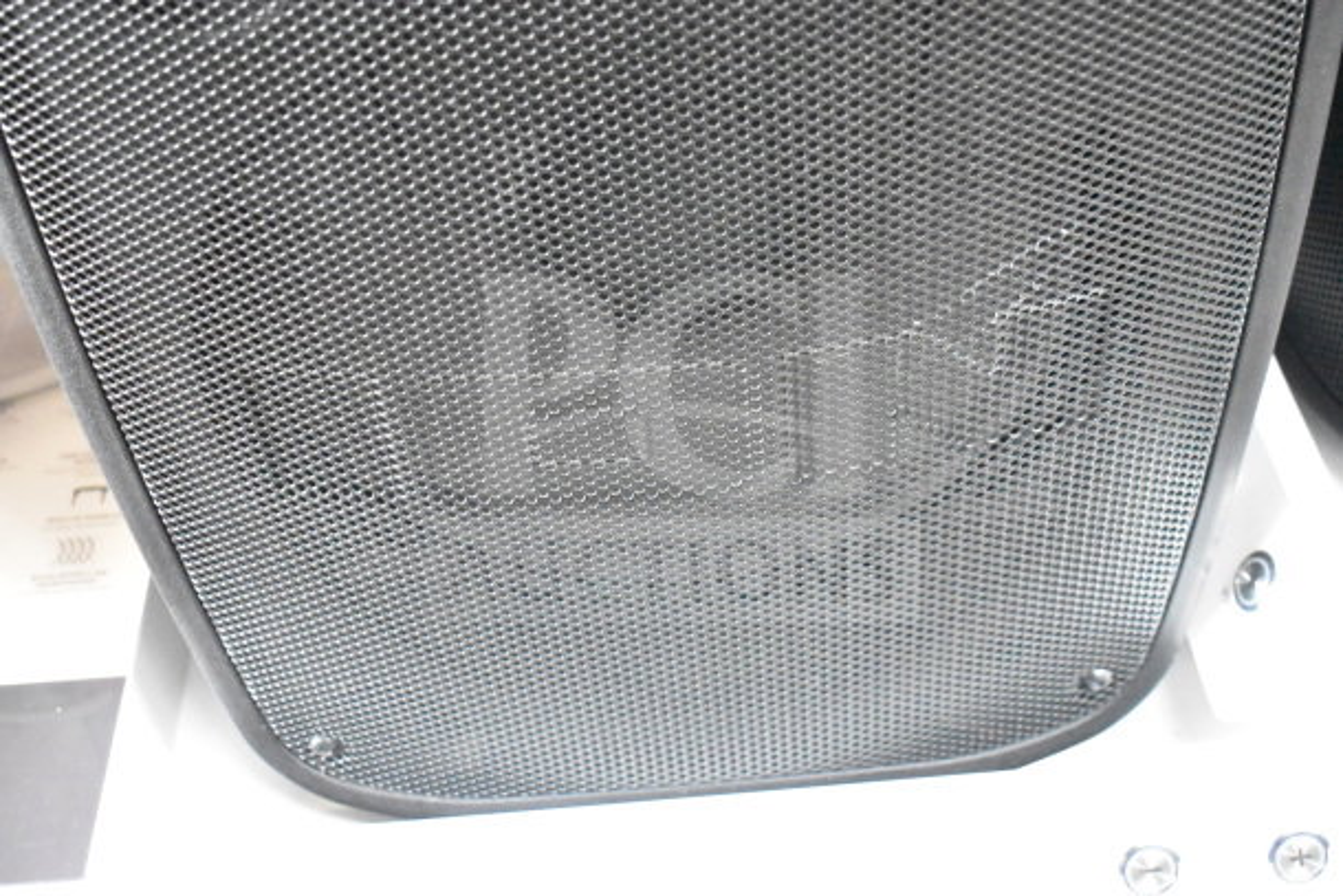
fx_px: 1791
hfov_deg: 41.1
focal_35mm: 48
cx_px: 672
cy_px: 448
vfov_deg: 28.1
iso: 16000
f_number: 4.5
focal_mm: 32
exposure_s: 1/50
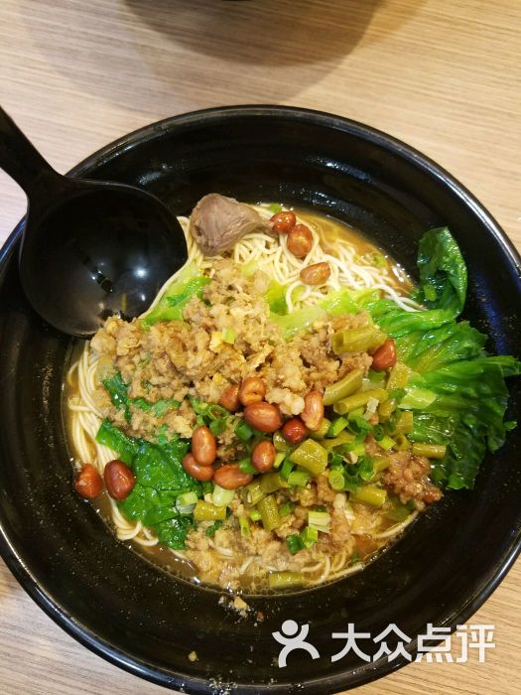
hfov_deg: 53.1
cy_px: 348
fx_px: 522
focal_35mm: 26
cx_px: 260
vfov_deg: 67.3
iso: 200
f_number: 1.7
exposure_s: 1/25
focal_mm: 4.2
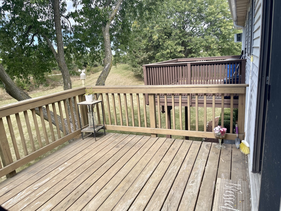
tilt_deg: -13.4
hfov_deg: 67.3
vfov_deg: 53.1
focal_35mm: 26
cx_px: 140
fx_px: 211
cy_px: 106
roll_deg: +3.6
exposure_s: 1/1164
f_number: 1.6
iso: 32
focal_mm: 5.1
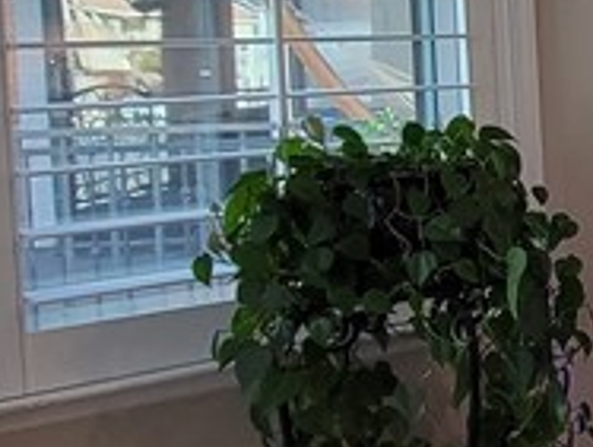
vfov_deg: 20.5
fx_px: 1219
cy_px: 79
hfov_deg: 16.0
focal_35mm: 71
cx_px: 1357
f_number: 2.2
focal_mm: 2.2
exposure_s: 1/60
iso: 125
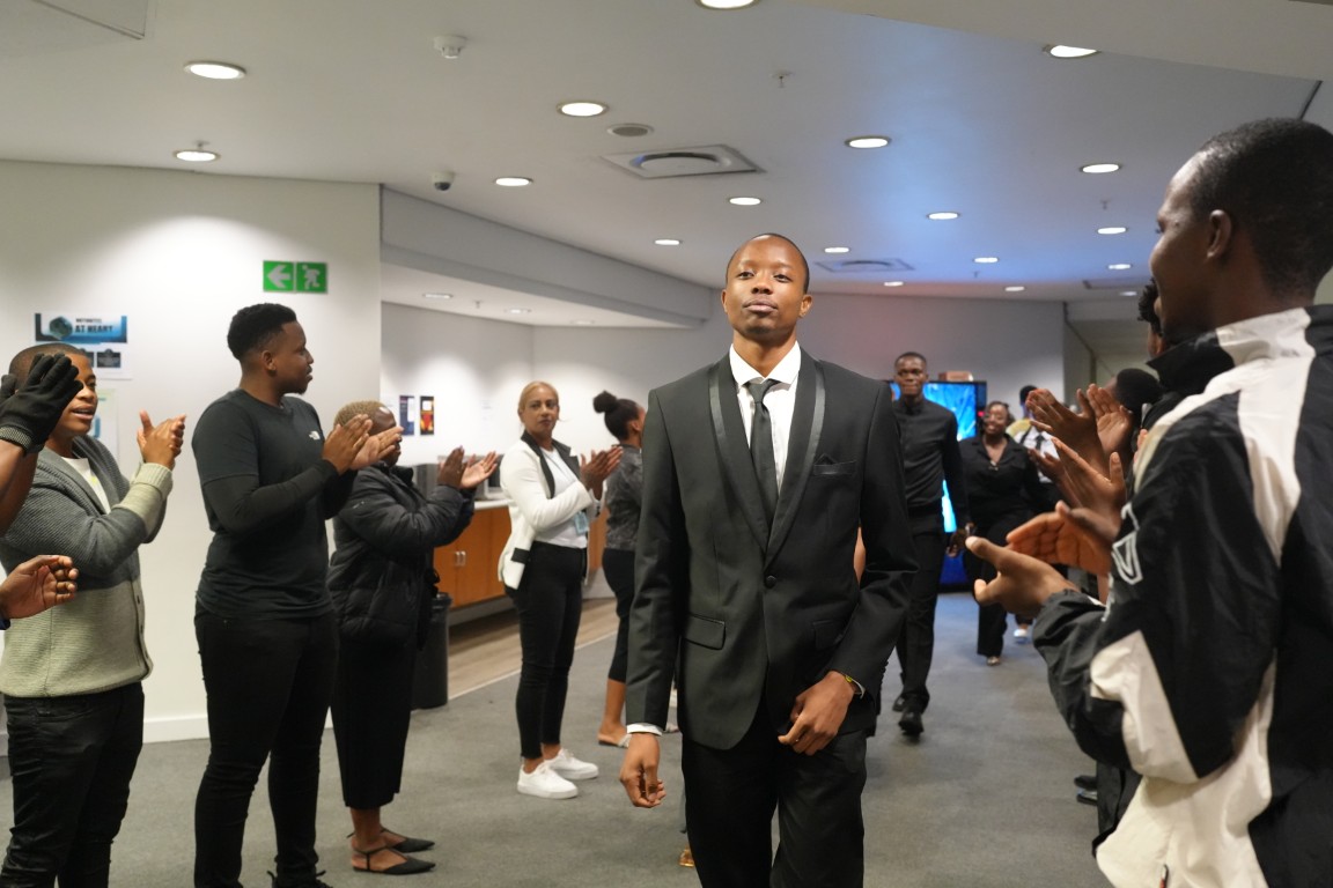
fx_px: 1296
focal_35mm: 35
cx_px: 666
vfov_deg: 37.9
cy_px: 444
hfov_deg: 54.4
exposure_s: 1/160
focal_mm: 35
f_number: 4
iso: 8000
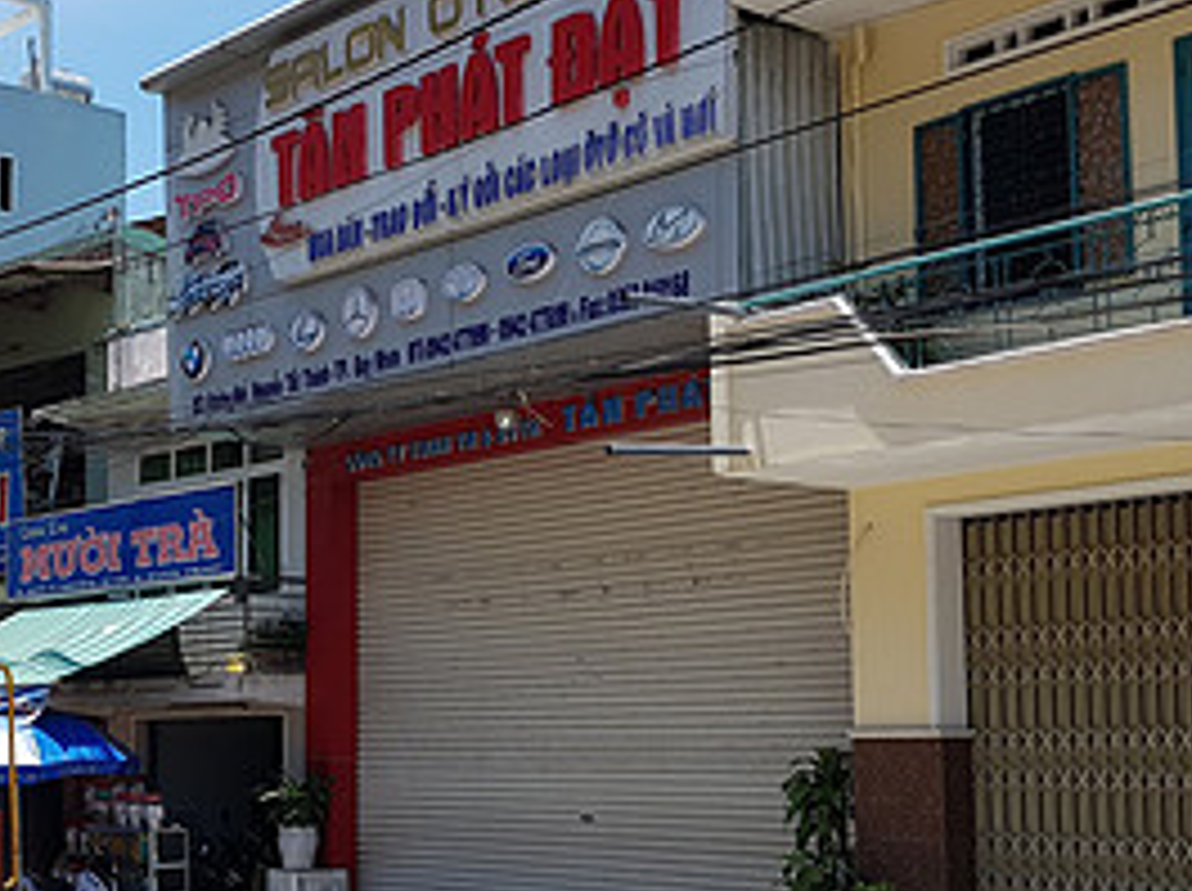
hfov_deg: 32.8
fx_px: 1960
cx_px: 216
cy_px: 587
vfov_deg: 25.5
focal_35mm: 57
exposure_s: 1/1740
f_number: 1.7
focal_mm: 4.2
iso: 40
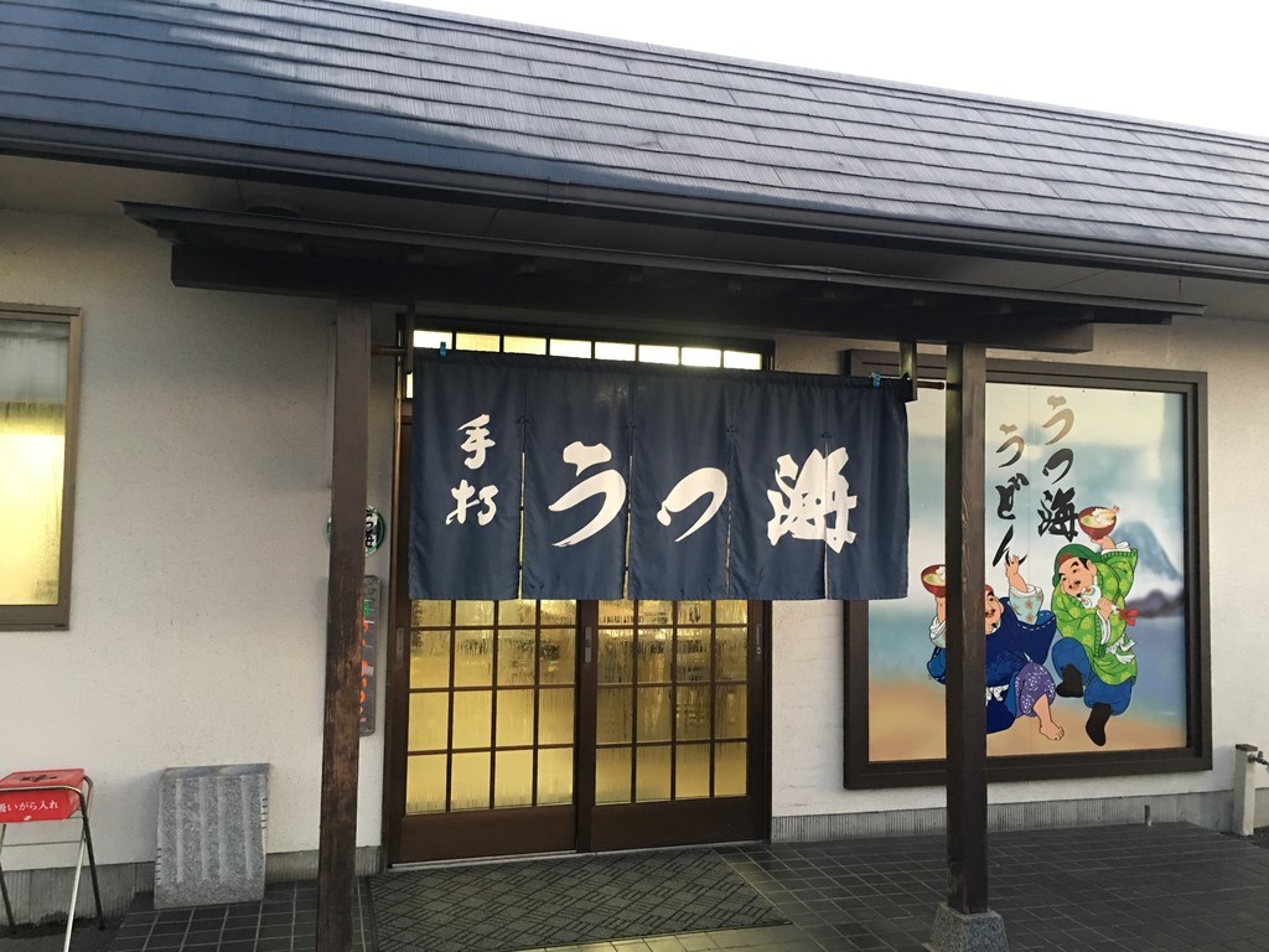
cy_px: 476
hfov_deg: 61.7
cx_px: 634
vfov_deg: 48.2
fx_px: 1063
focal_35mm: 29
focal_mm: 4.15
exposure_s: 1/10
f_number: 2.2
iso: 80
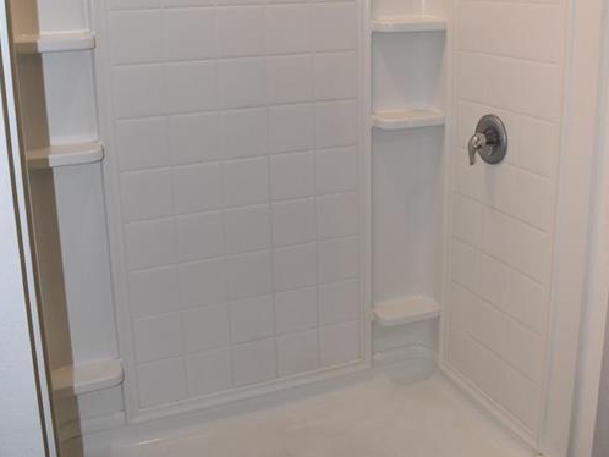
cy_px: 136
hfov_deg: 46.8
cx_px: 306
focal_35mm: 40
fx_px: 704
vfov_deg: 35.5
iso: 720
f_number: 5
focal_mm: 18
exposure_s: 1/200
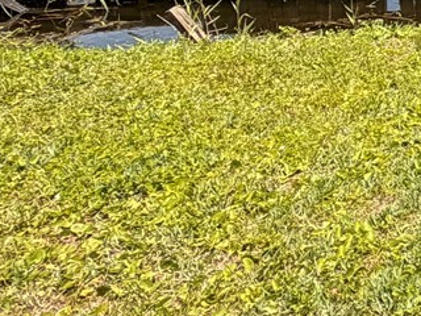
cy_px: -149
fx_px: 851
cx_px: 864
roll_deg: -0.2
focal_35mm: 70
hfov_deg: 17.9
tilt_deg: -7.7
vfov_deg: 18.7
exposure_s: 1/770
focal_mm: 2.22
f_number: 2.2
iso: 32
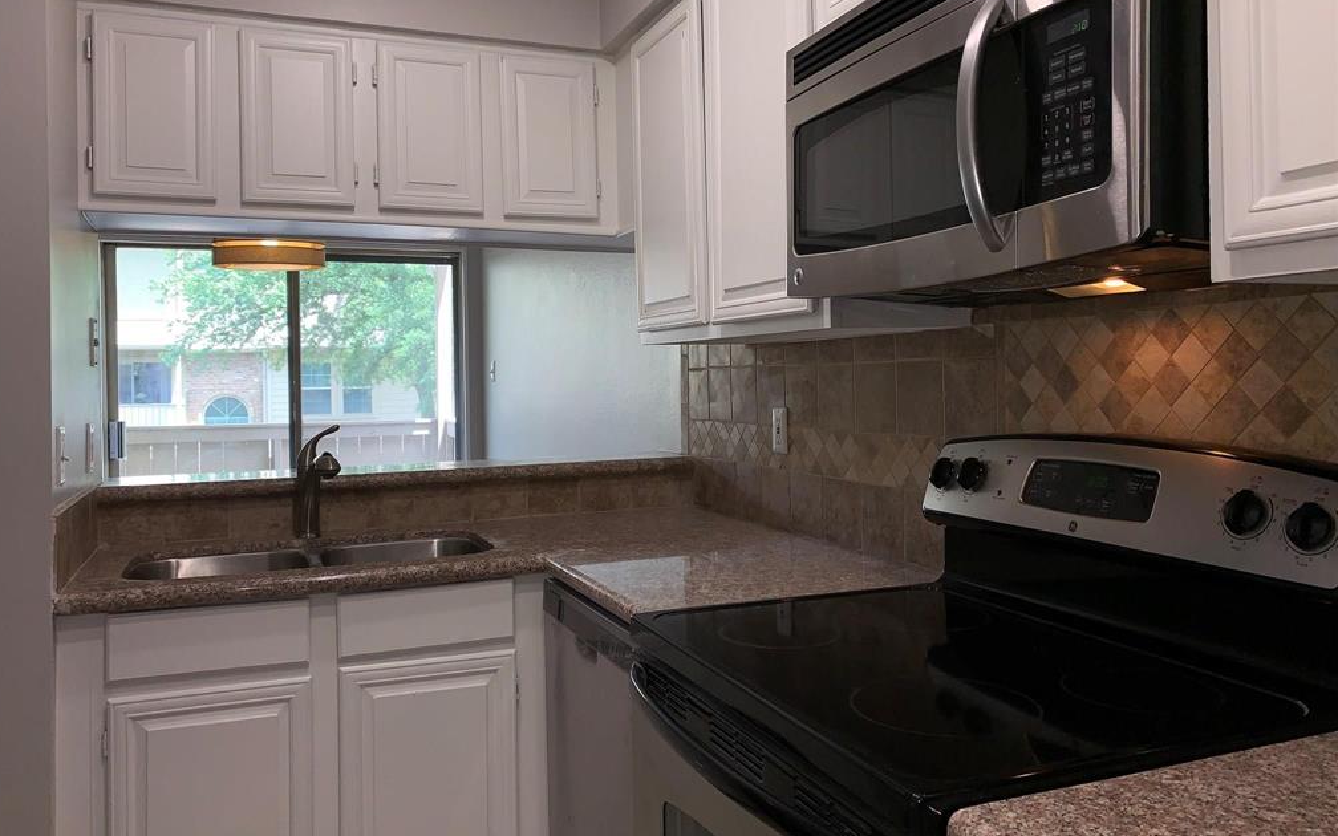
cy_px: 391
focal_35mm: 28
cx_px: 660
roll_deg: +1.0
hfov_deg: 66.5
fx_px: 1021
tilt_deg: +0.1
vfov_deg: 44.5
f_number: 1.8
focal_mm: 4.25
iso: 25
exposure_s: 1/99
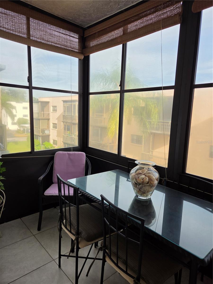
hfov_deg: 58.9
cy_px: 142
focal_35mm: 23
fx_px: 189
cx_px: 106
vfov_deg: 73.9
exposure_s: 1/711
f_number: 1.8
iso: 80
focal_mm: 5.4
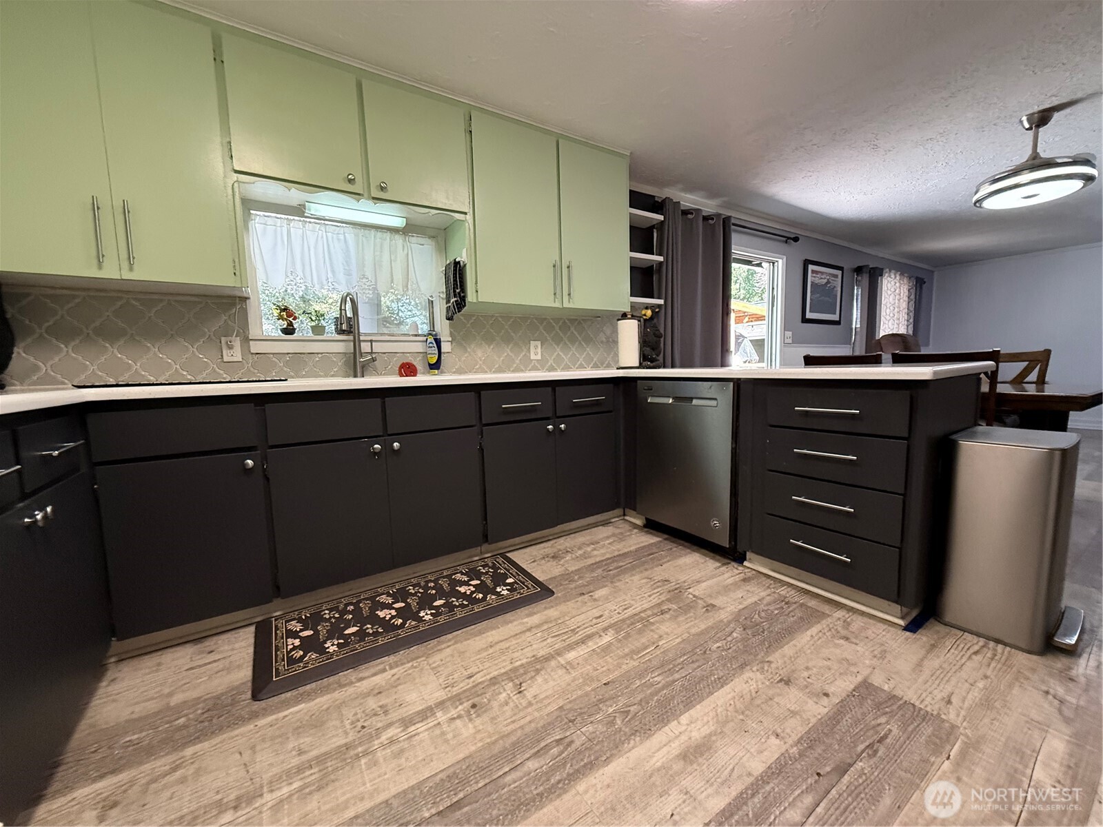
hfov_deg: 102.1
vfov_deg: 85.7
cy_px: 414
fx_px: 446
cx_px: 552
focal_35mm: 14
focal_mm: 2.22
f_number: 2.2
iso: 500
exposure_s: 1/120
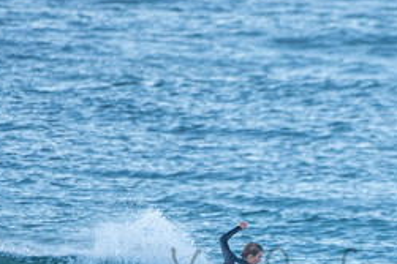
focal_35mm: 1733
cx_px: 334
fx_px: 19098
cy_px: 258
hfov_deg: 1.2
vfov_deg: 0.8
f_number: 5.6
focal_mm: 500
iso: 360
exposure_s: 1/400
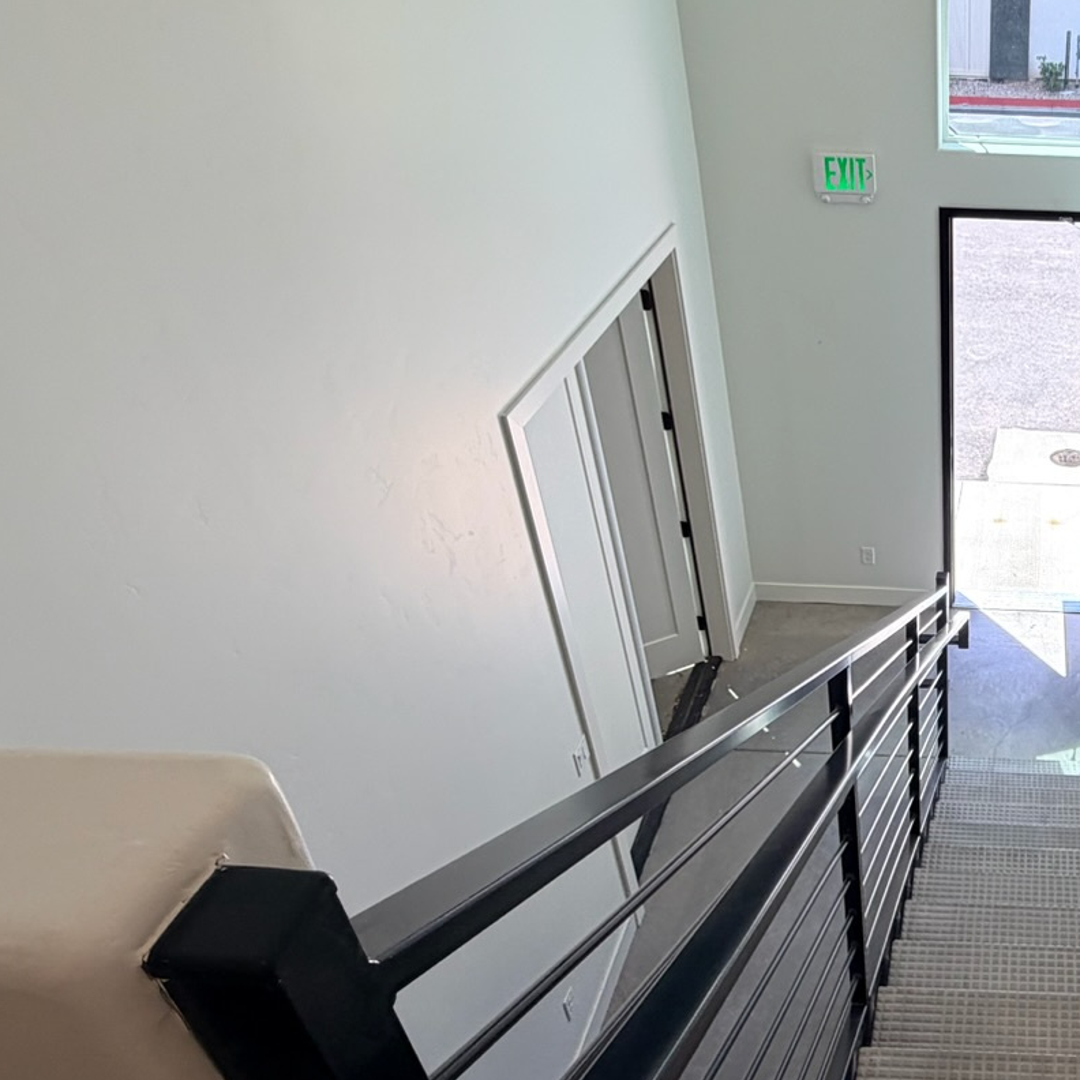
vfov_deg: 51.0
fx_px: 1130
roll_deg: -1.2
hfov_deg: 44.8
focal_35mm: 32
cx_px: 1032
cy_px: 607
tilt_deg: -36.1
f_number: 2.2
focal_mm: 2.22
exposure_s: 1/120
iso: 40
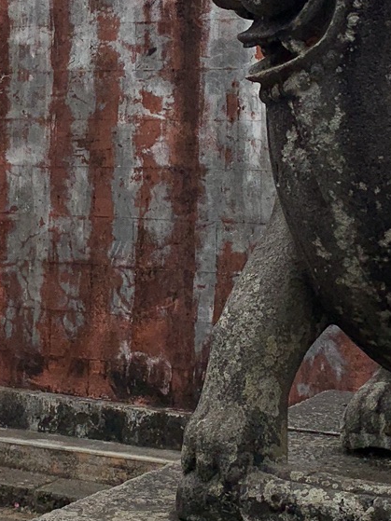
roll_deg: -0.7
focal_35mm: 93
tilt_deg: +3.0
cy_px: 75
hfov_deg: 15.9
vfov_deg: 20.7
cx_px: 133
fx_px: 1401
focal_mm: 4.25
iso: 25
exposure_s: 1/864
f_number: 1.8
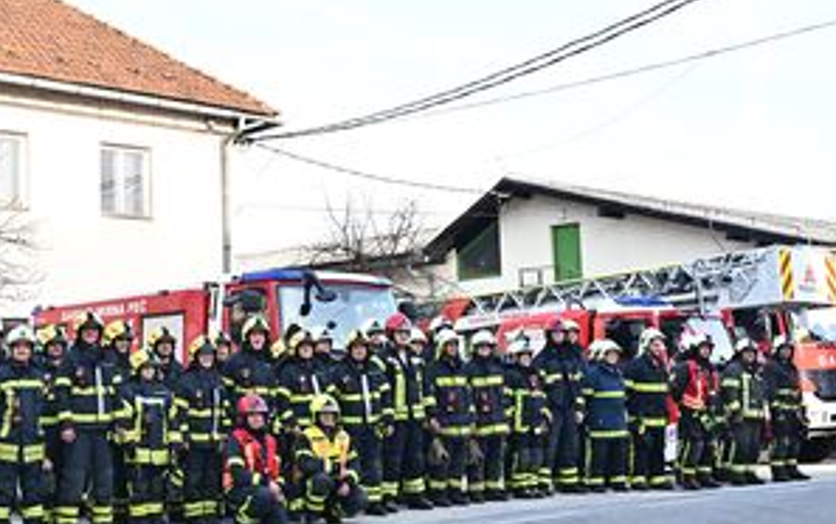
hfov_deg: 36.8
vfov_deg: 24.0
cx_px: 236
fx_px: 1231
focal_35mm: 54
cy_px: 279
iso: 1600
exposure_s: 1/500
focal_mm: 35
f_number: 11
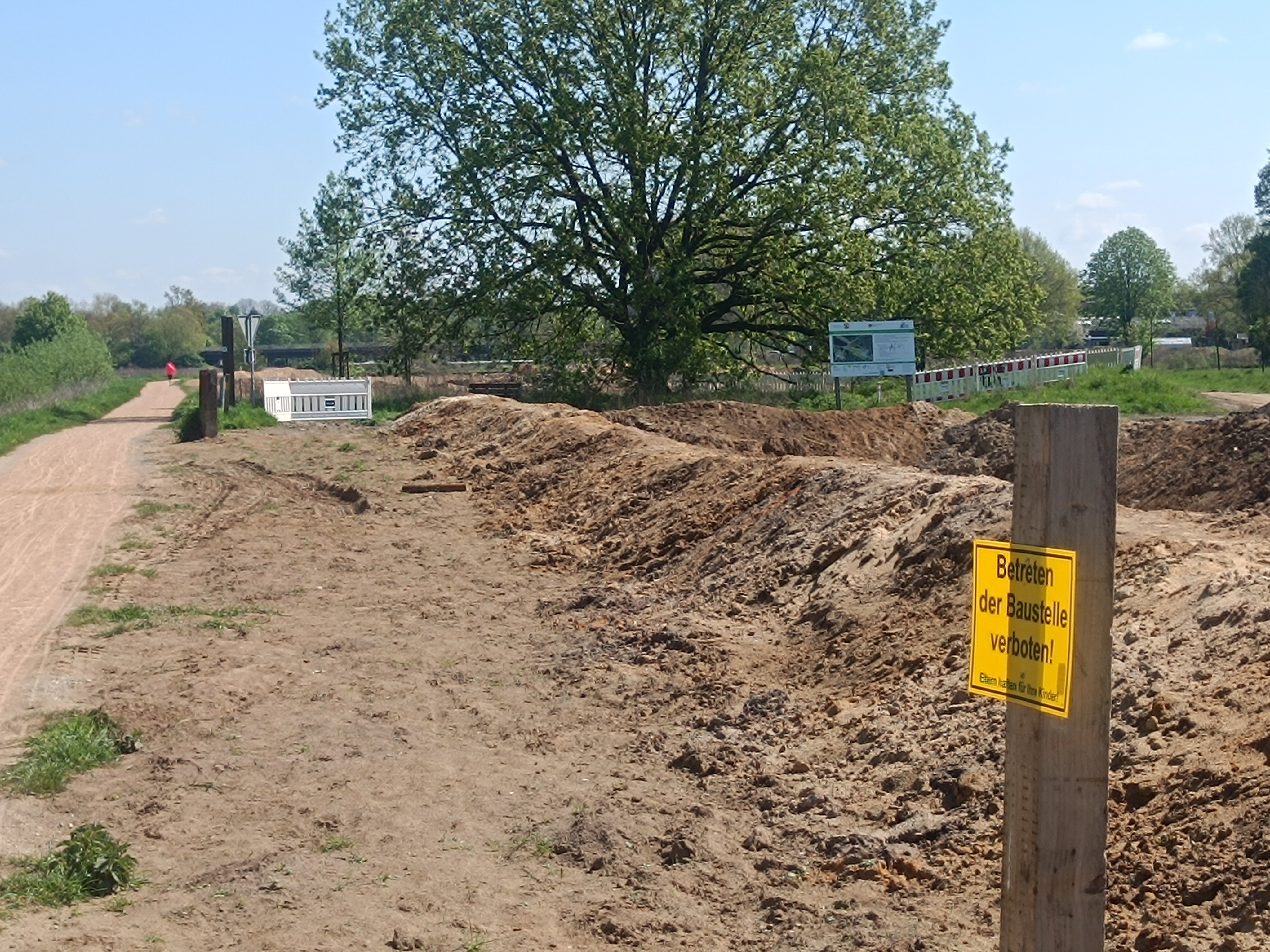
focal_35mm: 24
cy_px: 476
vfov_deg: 56.8
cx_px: 635
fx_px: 881
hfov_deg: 71.6
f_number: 1.88
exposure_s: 1/1135
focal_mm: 5.59
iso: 54
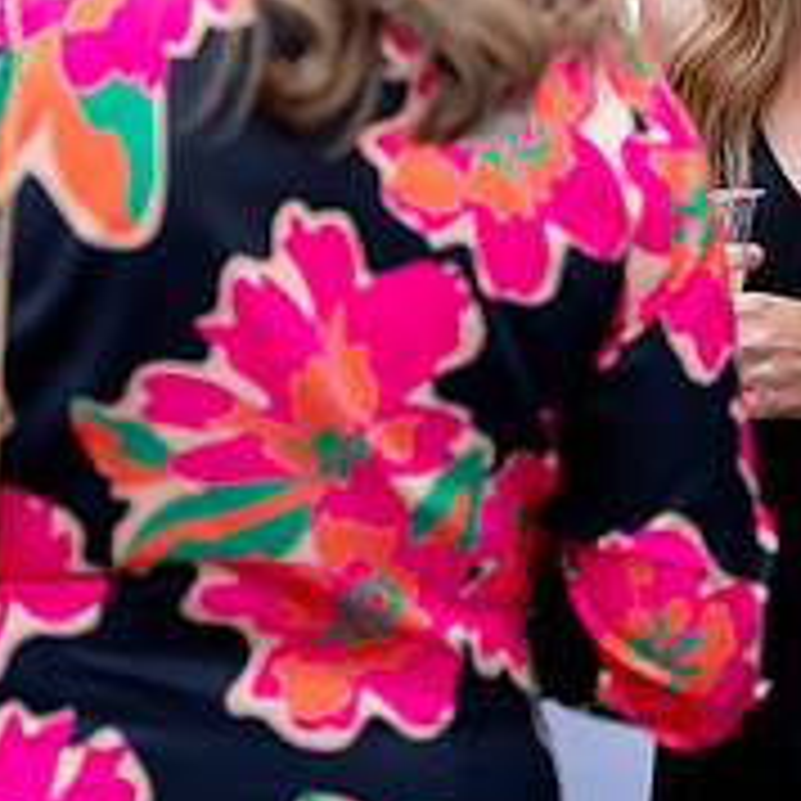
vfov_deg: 4.4
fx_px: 10367
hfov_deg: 4.4
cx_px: 638
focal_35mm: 396
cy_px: -167
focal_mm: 120
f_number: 2.8
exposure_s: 1/160
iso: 200
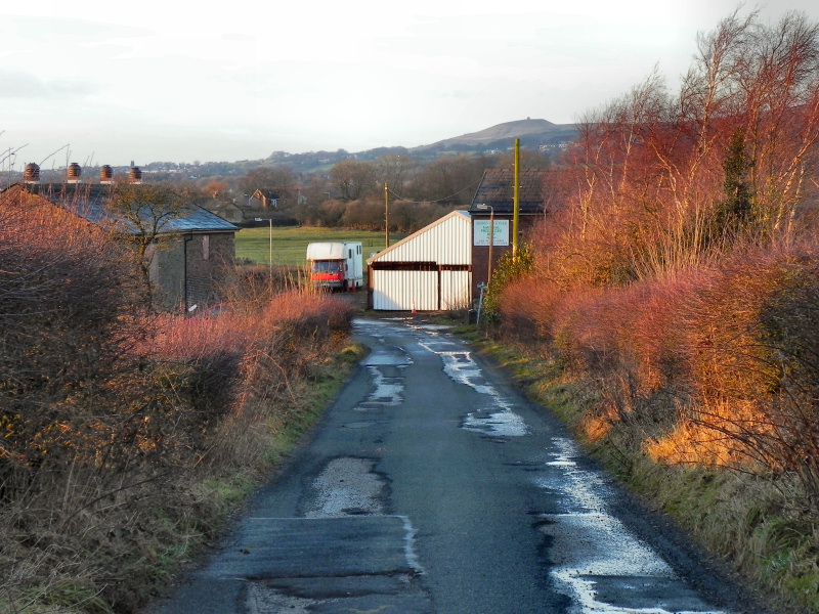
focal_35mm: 117
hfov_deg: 16.8
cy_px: 307
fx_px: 2768
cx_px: 410
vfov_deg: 12.7
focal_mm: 20.8
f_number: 4
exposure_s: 1/50
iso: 160
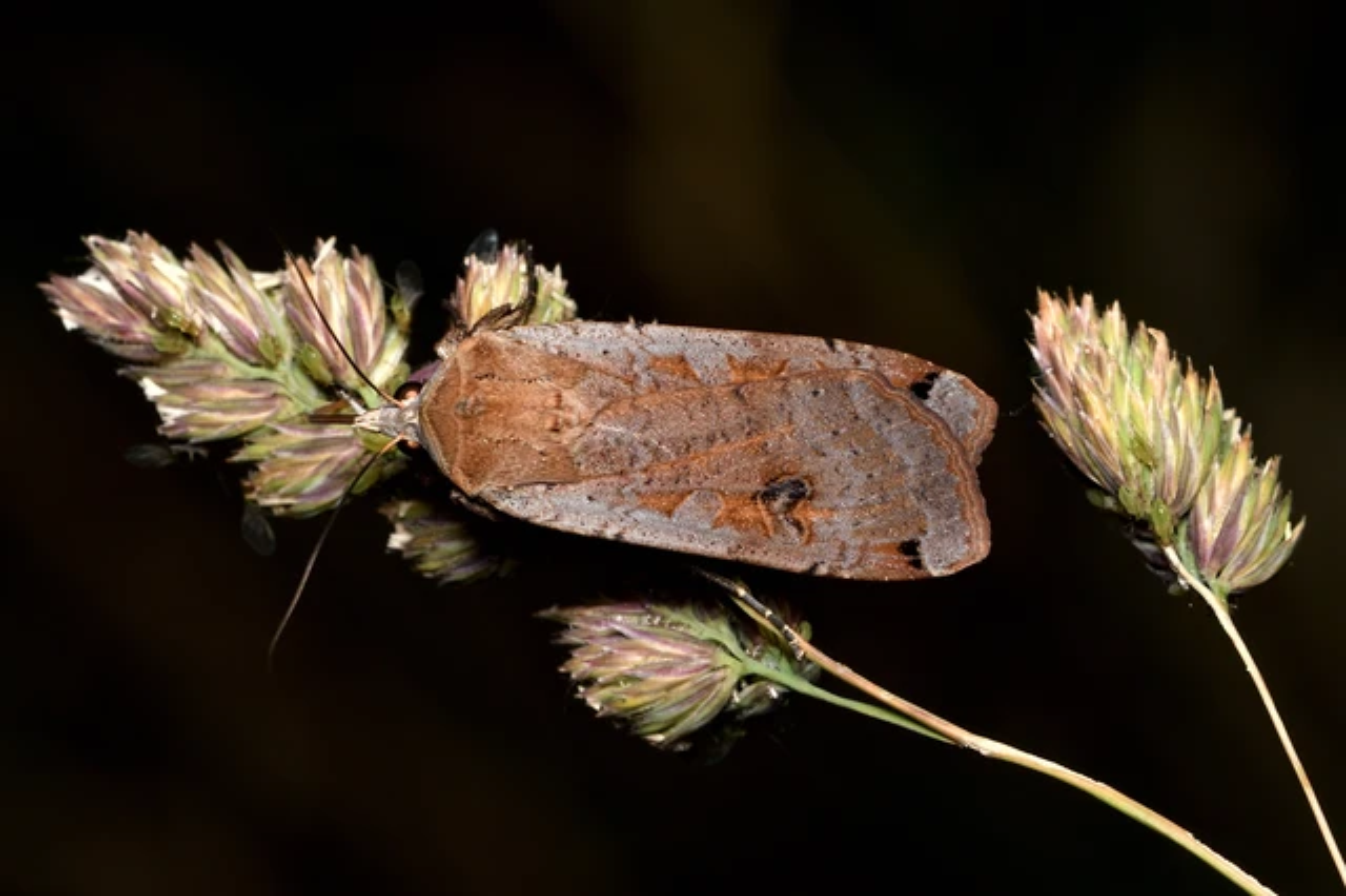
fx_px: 8408
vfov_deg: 6.1
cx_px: 673
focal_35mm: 225
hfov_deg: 9.2
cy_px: 448
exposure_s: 1/250
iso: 100
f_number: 10
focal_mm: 150
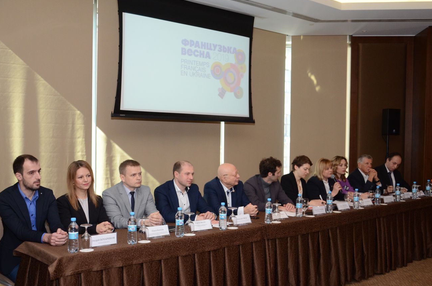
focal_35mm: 39
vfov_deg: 34.1
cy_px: 152
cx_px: 217
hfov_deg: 49.6
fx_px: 467
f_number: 3.8
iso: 1000
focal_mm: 24
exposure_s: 1/200
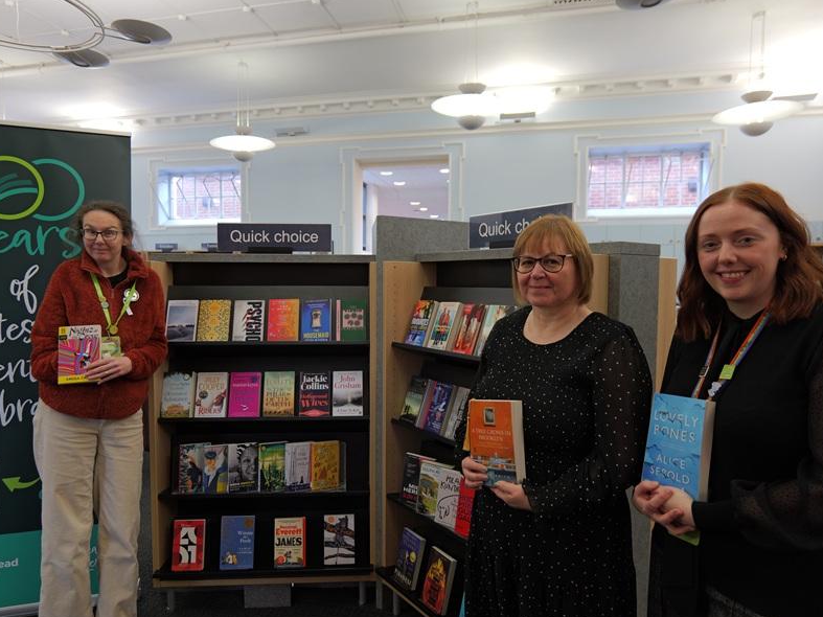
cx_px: 389
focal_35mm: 22
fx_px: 523
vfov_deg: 61.1
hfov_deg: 76.3
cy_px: 310
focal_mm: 20
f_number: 3.5
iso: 500
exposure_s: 1/60
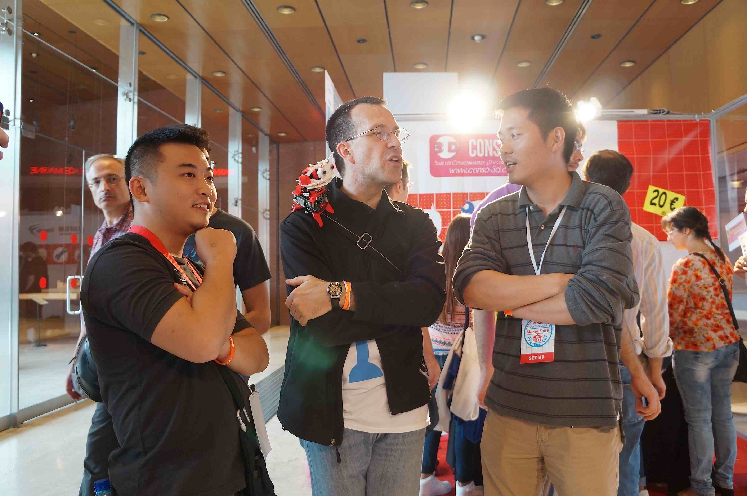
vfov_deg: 47.8
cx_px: 374
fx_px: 559
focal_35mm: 27
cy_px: 248
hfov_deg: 67.5
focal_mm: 18
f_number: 4
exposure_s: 1/60
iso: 400
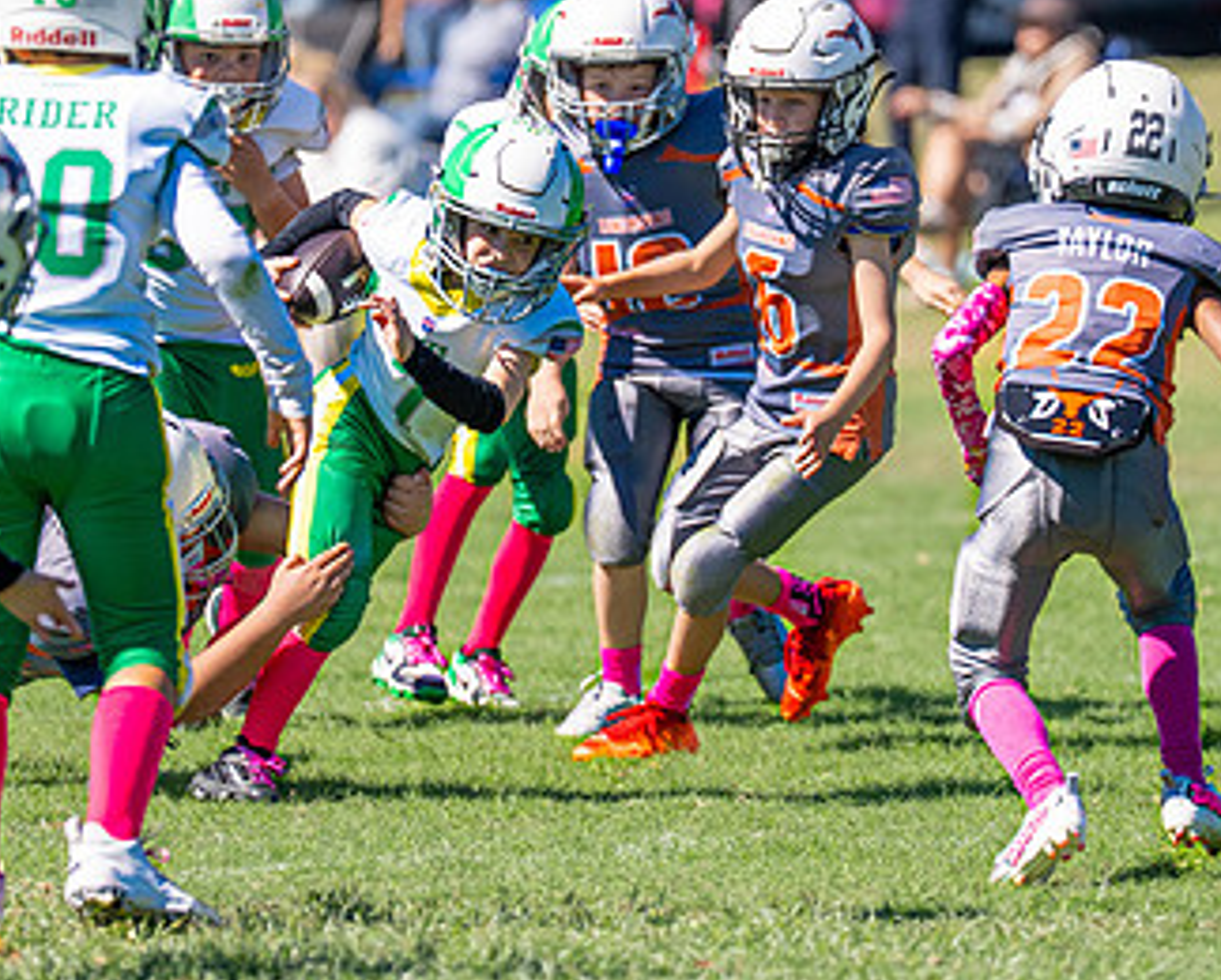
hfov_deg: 3.6
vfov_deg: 2.9
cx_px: 653
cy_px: 276
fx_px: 19429
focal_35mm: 537
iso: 160
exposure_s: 1/3200
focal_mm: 200
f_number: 2.8
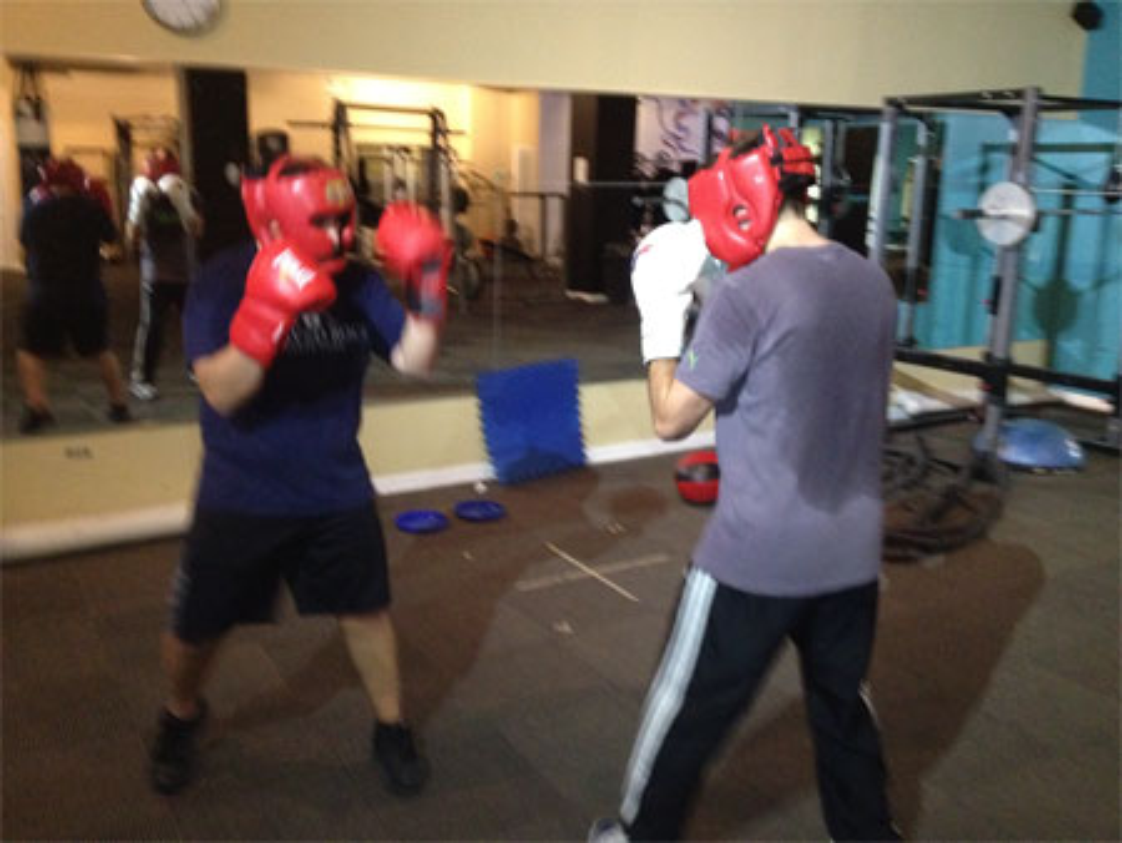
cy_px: 422
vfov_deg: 40.7
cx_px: 561
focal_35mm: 35
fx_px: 1135
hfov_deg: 52.6
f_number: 2.4
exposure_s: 1/16
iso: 500
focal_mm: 4.28
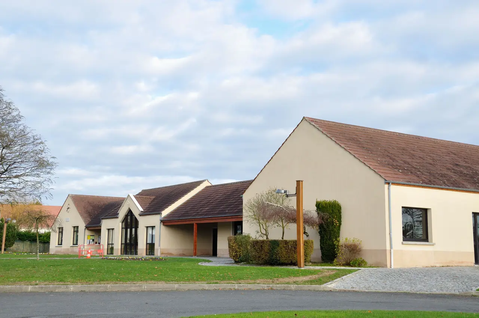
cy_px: 159
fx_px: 618
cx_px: 240
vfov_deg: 28.9
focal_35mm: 46
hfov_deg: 42.4
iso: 250
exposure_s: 1/200
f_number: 8
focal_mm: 31
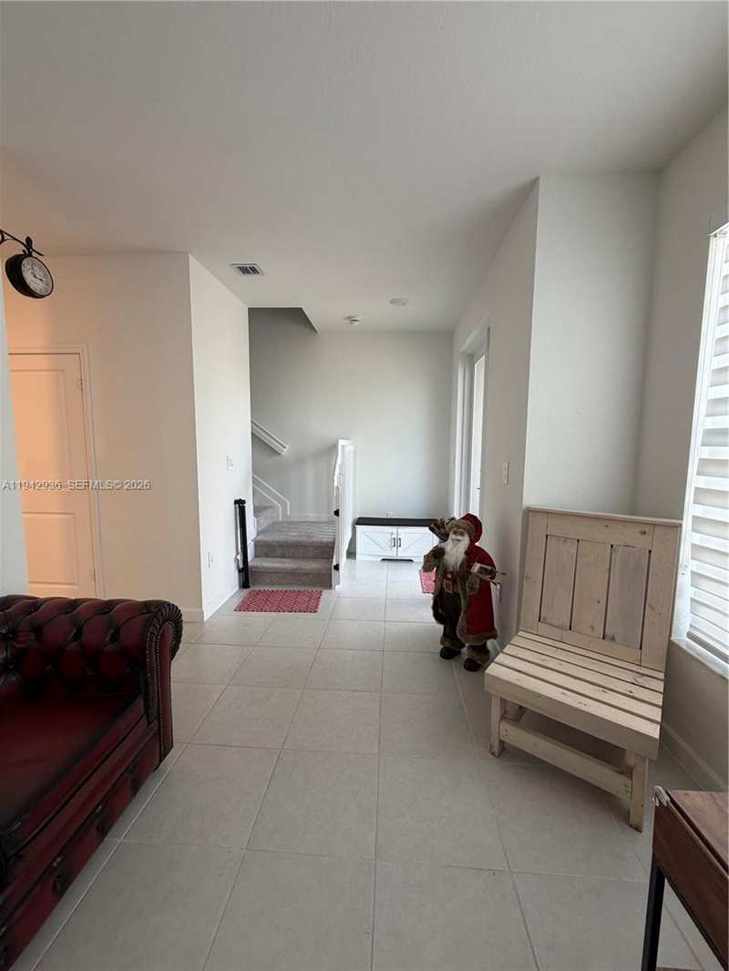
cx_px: 364
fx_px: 393
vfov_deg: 102.1
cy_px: 486
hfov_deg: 85.7
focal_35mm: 14
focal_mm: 2.22
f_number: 2.2
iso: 200
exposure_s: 1/60
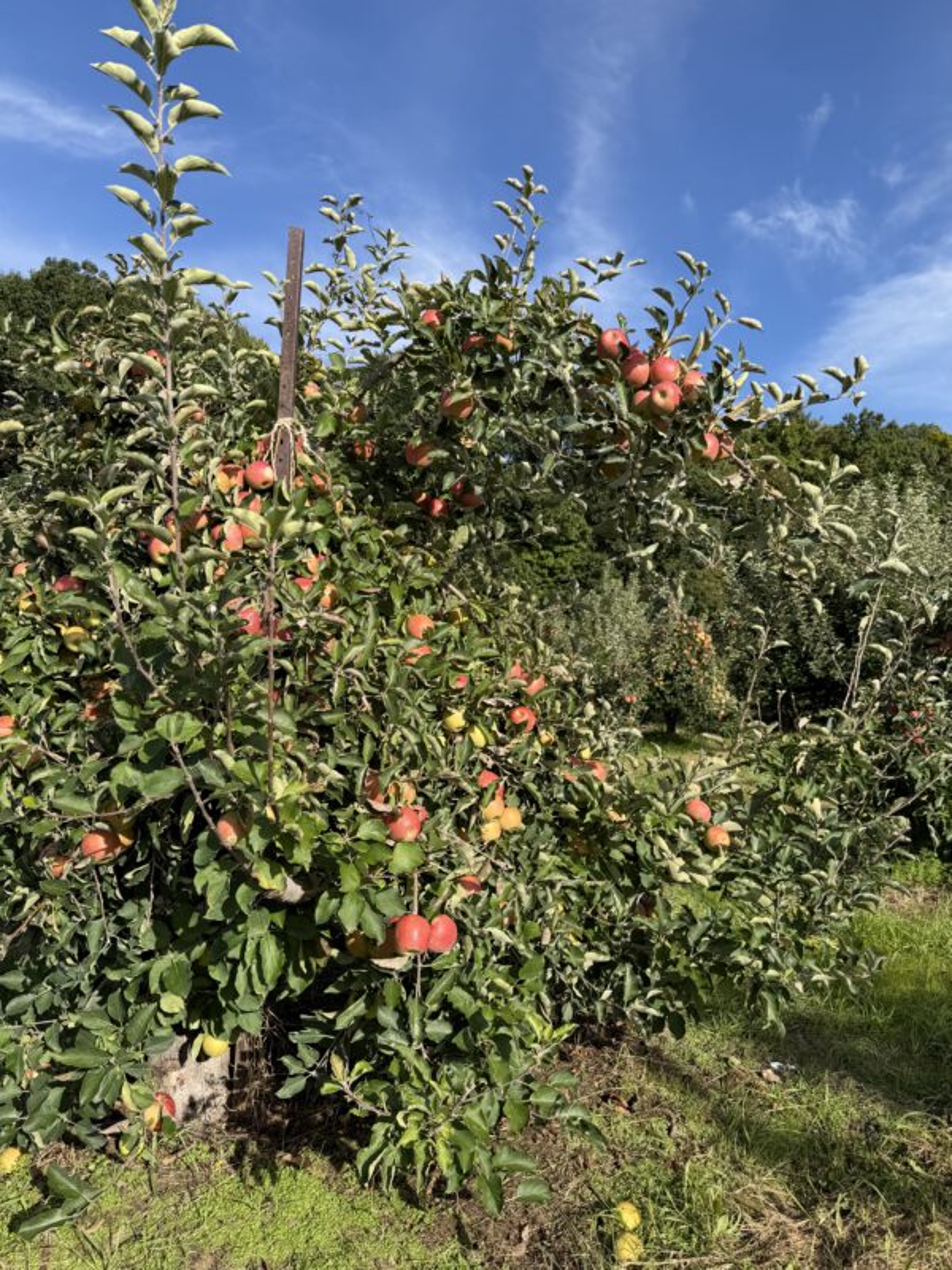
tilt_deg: +1.8
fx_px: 880
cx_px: 476
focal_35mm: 24
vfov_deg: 71.6
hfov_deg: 56.8
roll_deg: -0.1
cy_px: 635
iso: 80
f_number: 1.78
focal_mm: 6.76
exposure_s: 1/3021
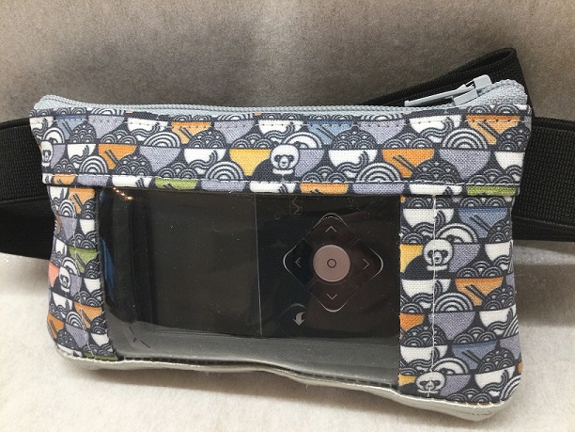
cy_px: 216
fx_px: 515
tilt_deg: -44.5
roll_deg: +13.1
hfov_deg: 58.4
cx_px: 288
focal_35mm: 31
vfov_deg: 45.4
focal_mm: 3.3
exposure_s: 1/30
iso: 64
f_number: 2.4
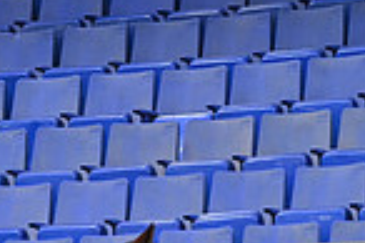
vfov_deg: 3.1
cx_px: 10
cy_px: 470
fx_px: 4507
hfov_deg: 4.6
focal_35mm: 445
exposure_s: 1/400
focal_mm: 112
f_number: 2.8
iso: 3200
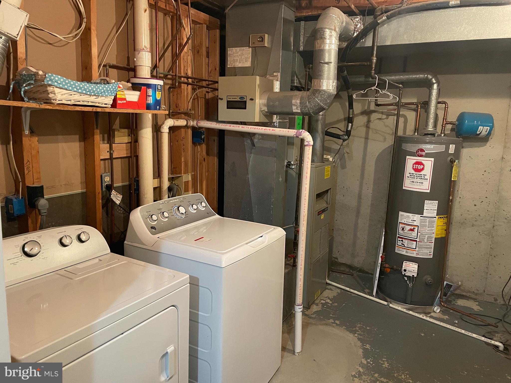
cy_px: 192
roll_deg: -1.5
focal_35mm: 26
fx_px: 384
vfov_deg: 53.1
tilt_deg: -9.5
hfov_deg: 67.3
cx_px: 256
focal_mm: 4.2
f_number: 1.6
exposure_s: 1/40
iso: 640
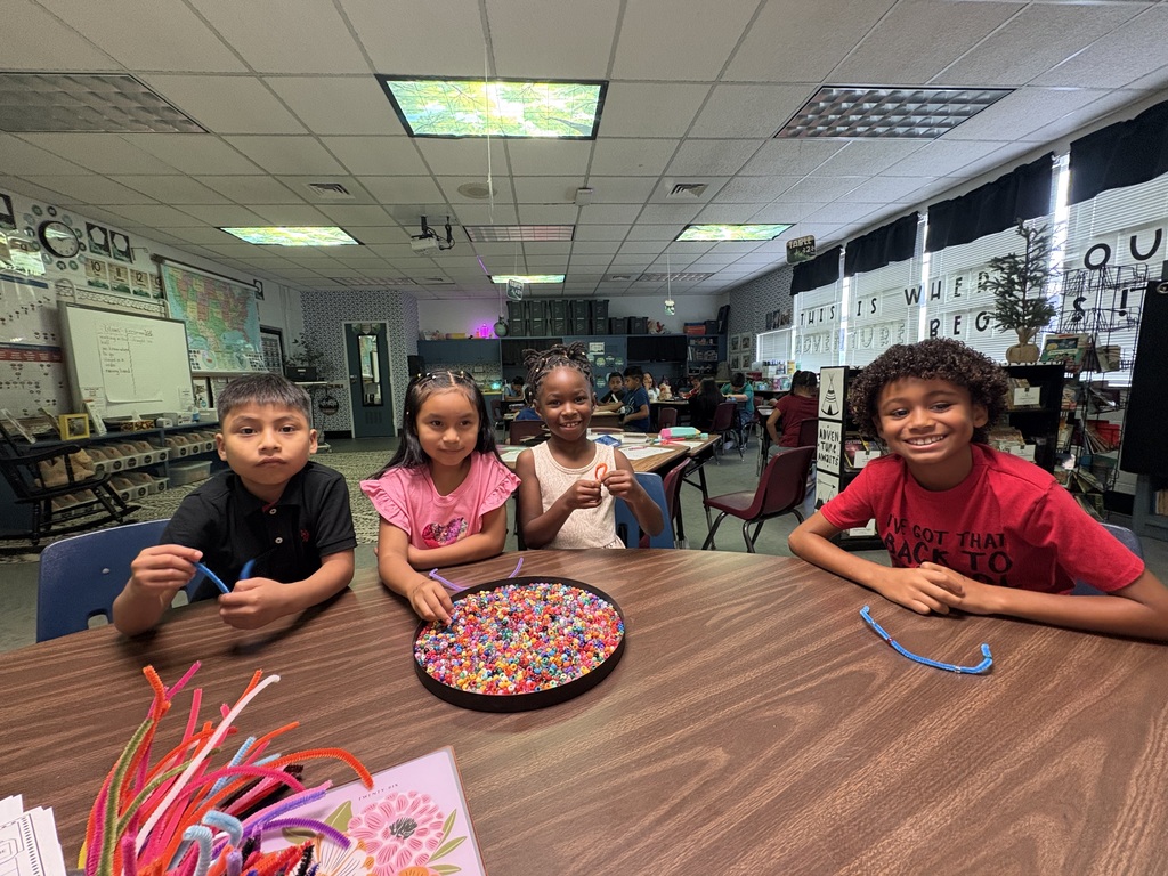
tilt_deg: -8.7
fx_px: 472
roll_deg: +1.7
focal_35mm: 14
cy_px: 438
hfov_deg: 102.1
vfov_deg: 85.7
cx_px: 584
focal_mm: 2.22
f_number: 2.2
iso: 320
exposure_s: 1/40
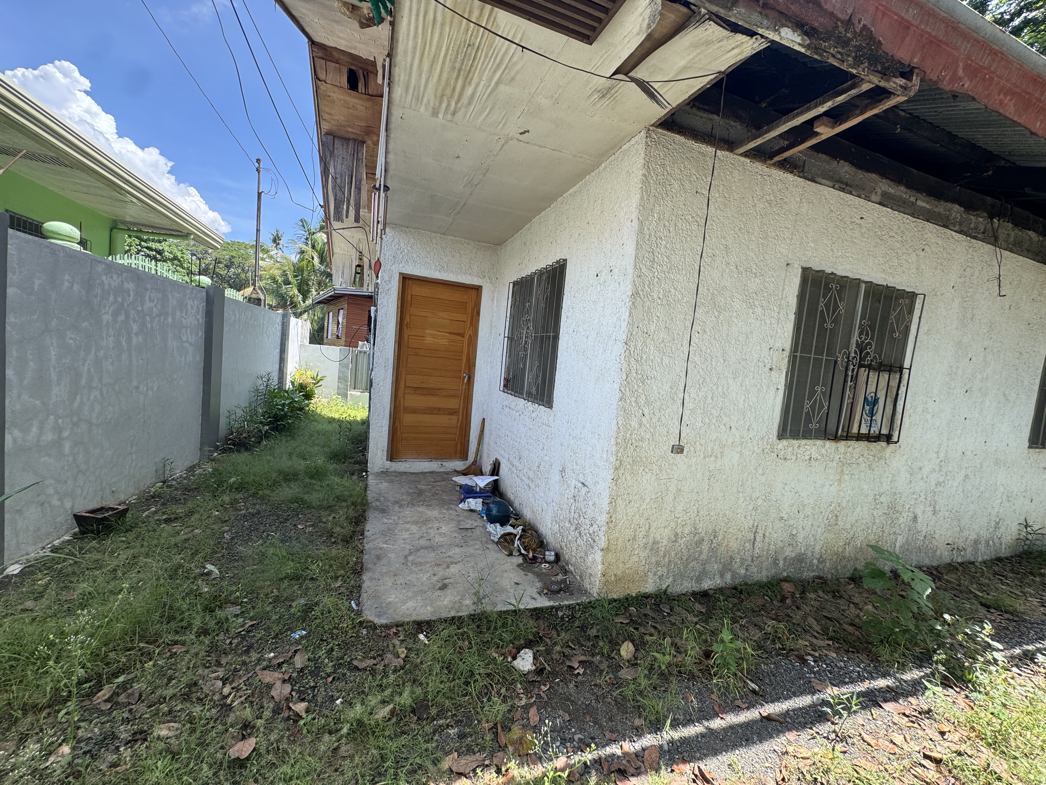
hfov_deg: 102.1
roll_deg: -5.9
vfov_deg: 85.7
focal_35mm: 14
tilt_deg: -4.4
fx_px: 423
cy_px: 392
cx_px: 523
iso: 40
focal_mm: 2.22
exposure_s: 1/384
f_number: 2.2
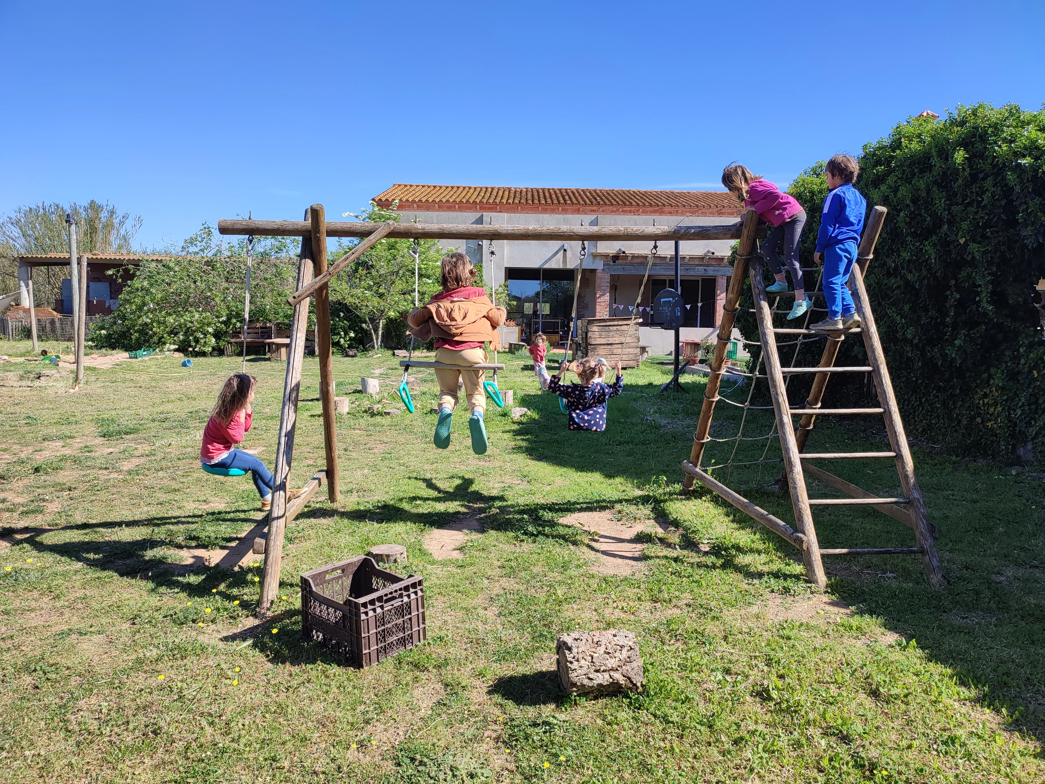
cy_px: 392
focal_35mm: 25
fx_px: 755
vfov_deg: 54.9
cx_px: 522
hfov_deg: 69.4
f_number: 1.9
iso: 50
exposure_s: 1/463
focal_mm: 6.04
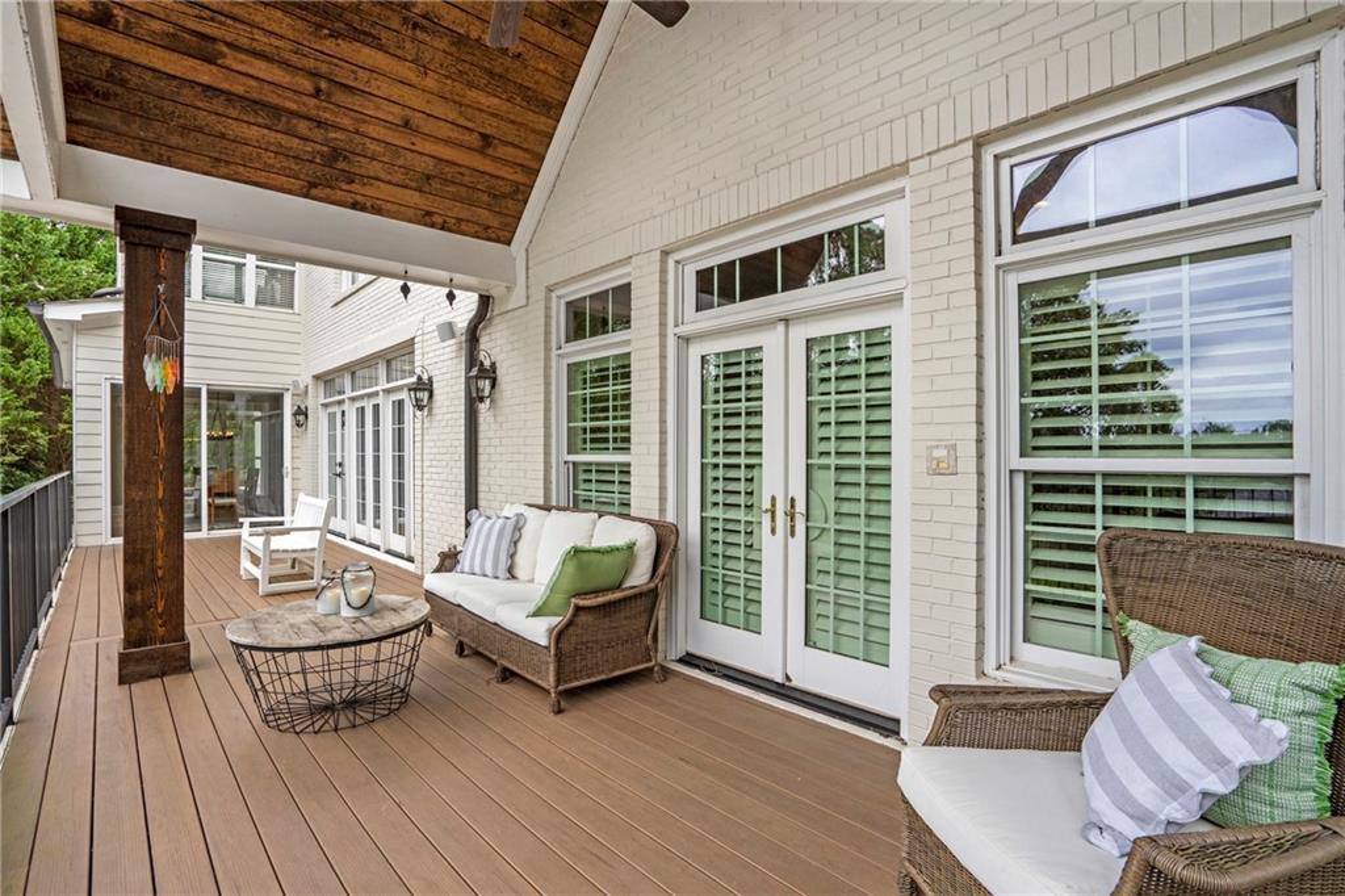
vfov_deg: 73.7
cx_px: 672
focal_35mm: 16
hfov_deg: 96.8
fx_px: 598
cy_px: 448
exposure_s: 1/400
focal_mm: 16
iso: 640
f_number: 8
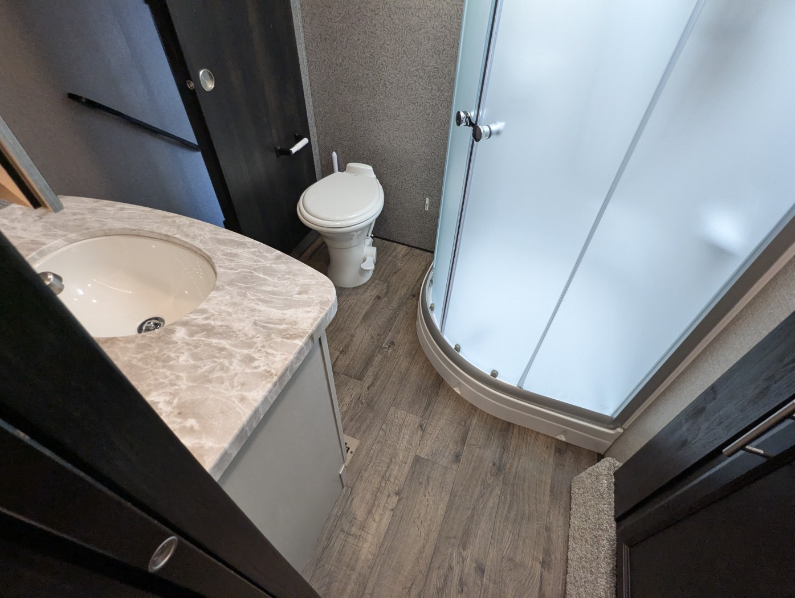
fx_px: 368
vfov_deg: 78.2
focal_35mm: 16
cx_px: 398
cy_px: 299
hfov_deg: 94.4
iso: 318
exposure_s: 1/61
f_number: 2.2
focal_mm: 2.35
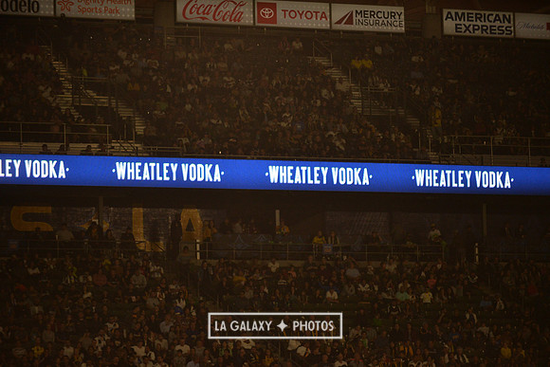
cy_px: 184
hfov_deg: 10.3
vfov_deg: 6.9
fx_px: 3056
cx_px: 275
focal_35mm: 200
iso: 1600
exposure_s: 1/3200
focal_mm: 200
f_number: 2.8
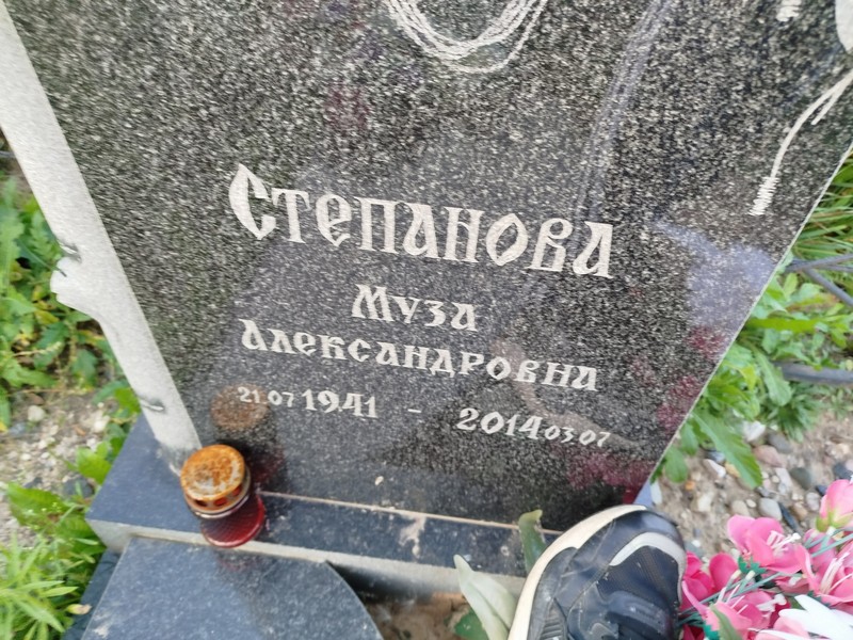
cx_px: 426
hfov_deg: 71.6
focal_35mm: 24
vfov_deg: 56.8
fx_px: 591
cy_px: 320
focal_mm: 5.31
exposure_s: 1/33
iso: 160
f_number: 1.7
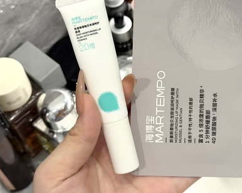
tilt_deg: -56.8
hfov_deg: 26.9
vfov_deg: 21.7
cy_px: 65
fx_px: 501
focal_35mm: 70
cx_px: 176
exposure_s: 1/50
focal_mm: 6.76
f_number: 1.78
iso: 64
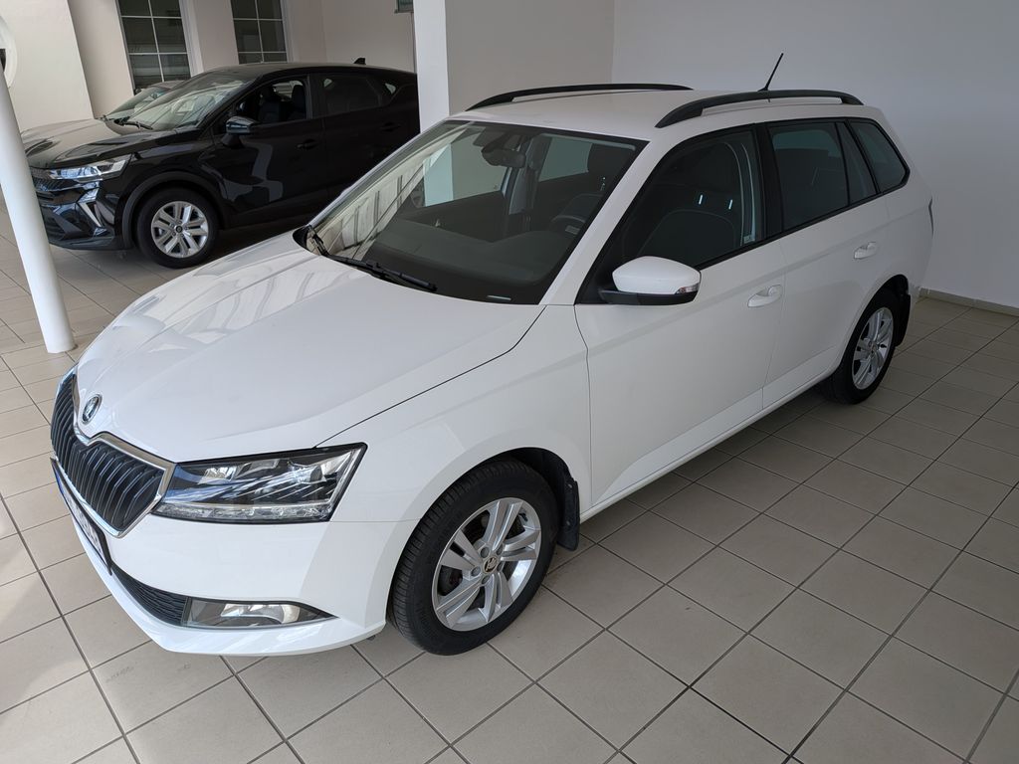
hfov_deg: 71.6
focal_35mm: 24
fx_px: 706
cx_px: 510
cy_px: 382
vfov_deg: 56.8
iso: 29
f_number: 1.7
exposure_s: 1/404
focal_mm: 4.53
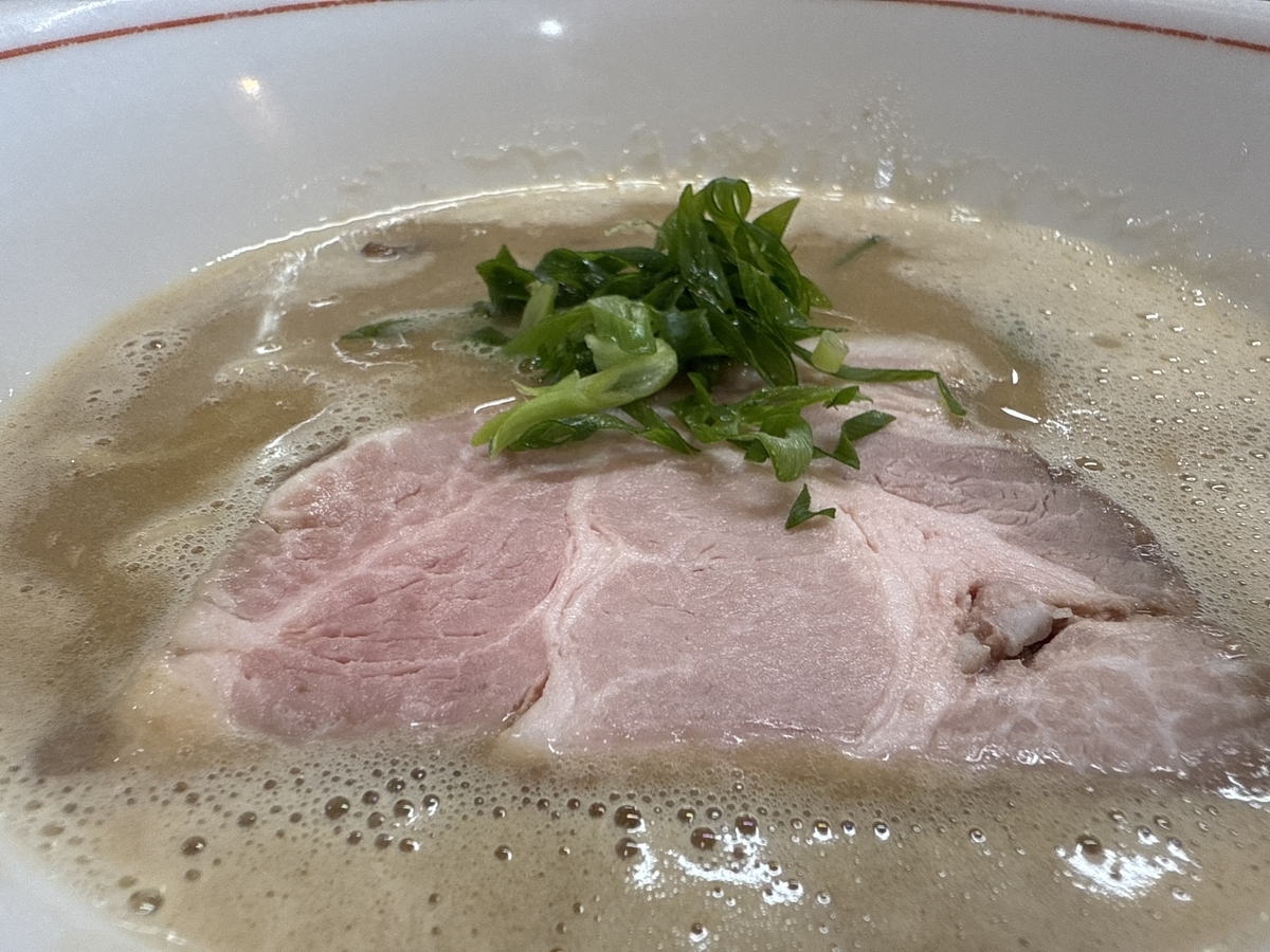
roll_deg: -0.7
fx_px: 917
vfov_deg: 54.9
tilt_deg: -35.8
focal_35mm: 25
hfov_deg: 69.4
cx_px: 635
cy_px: 476
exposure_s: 1/99
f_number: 2.2
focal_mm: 2.22
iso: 100
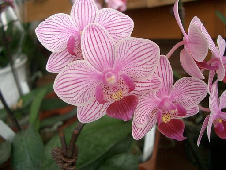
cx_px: 113
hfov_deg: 52.6
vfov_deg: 40.7
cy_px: 85
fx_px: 229
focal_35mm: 35
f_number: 2.6
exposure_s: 1/60
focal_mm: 5.8
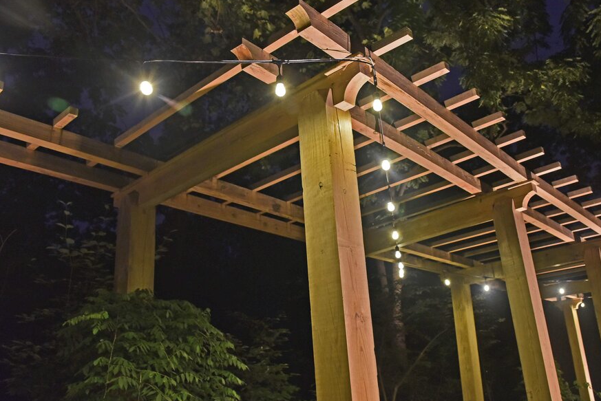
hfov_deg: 55.5
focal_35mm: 34
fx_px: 568
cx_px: 352
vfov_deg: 38.9
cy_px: 195
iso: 1600
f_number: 5.6
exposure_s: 1/6
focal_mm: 29
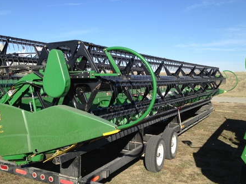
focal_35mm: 43
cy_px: 98
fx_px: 305
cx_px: 104
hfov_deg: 43.7
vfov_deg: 33.6
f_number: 2.4
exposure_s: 1/1381
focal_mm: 4.28
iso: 50
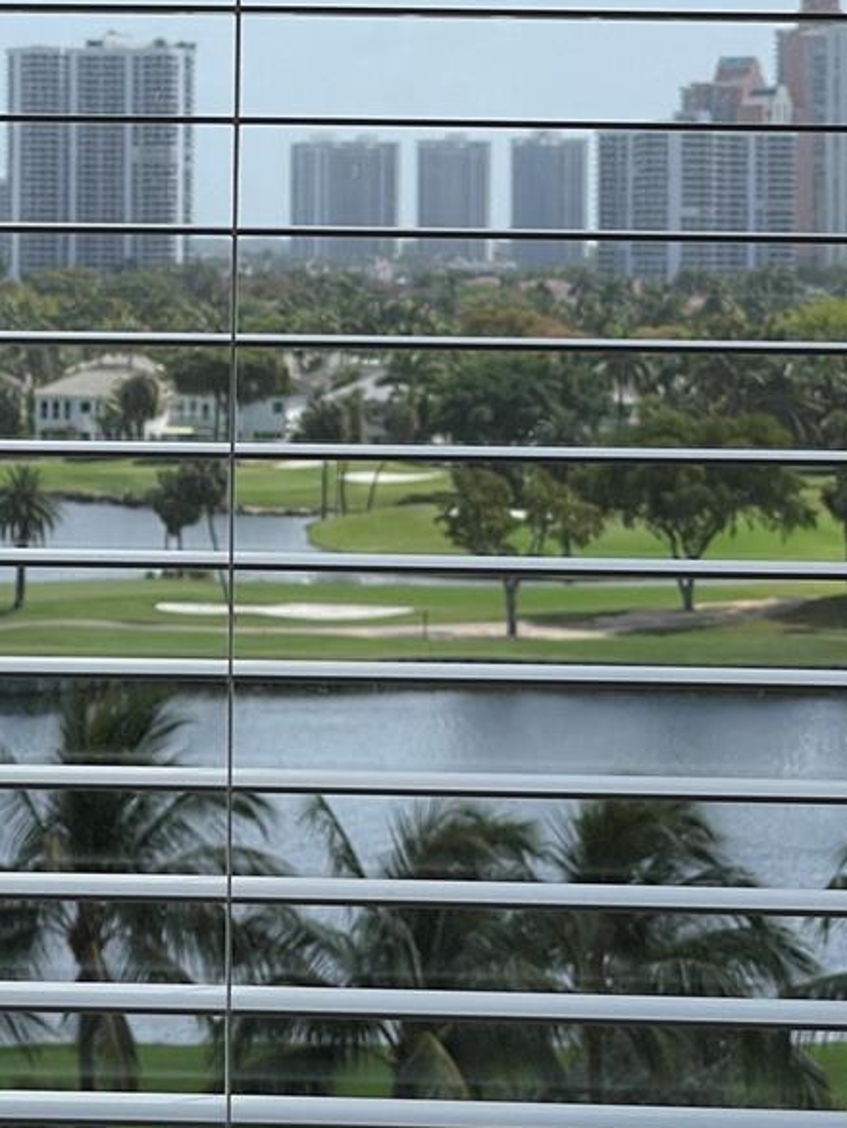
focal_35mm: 131
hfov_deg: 11.3
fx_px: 4271
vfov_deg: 15.0
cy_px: 256
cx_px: 125
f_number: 2.2
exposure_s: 1/2016
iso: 20
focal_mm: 7.5
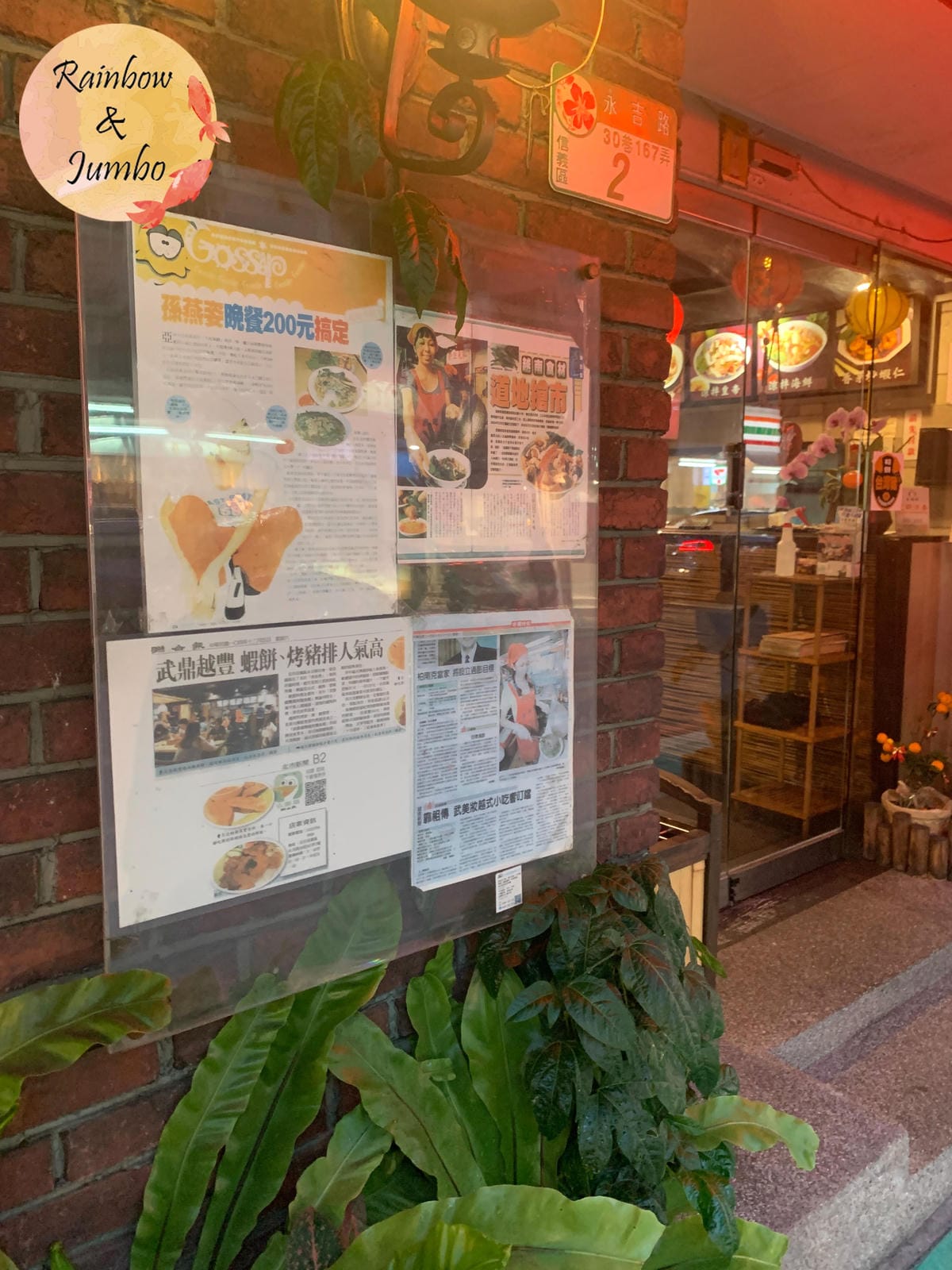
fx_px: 953
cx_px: 476
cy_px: 635
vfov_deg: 67.3
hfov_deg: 53.1
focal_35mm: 26
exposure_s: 1/30
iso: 320
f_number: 1.8
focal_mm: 4.25
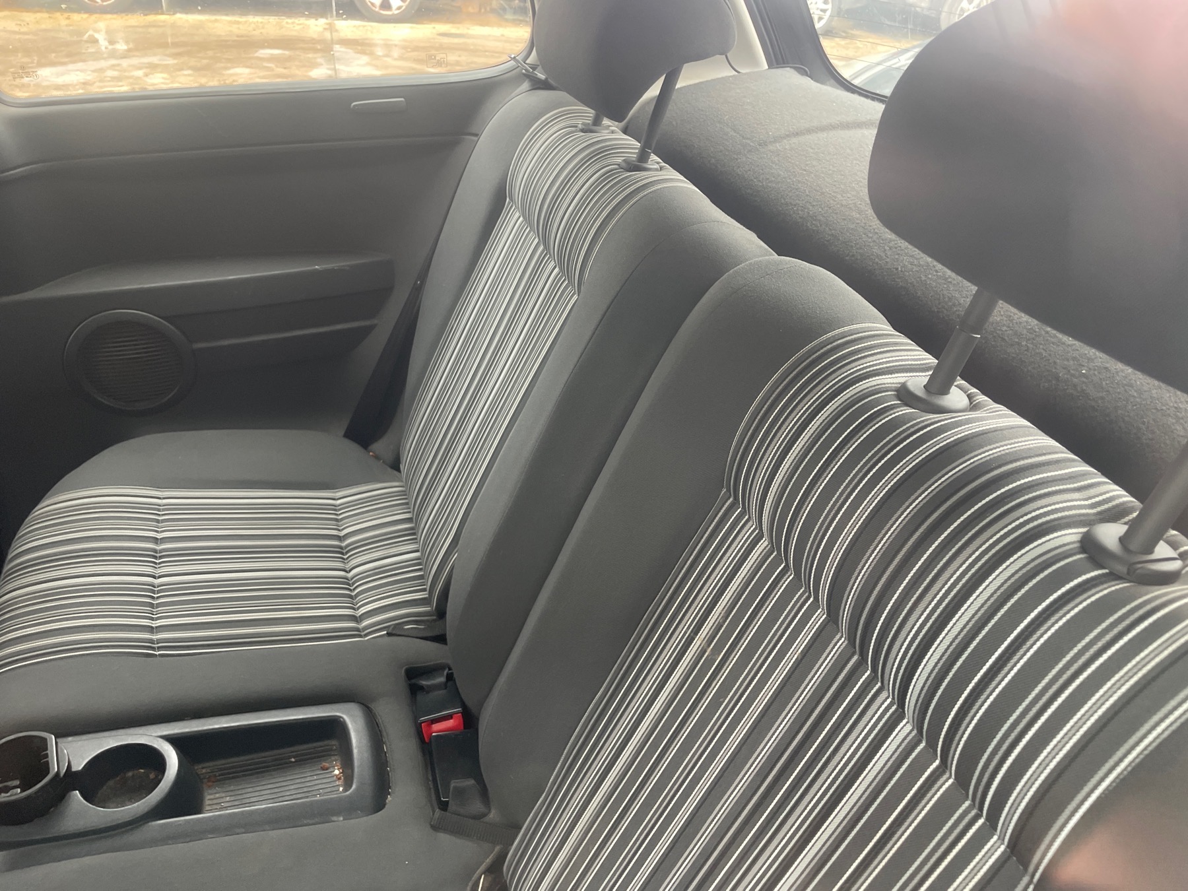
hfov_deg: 67.3
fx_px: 892
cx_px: 594
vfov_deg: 53.1
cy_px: 446
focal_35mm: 26
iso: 125
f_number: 1.6
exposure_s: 1/72
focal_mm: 4.2
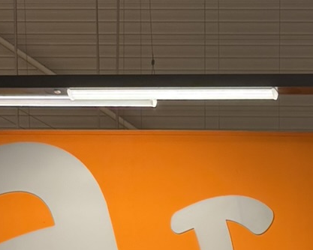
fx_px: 1066
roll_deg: -1.2
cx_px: 543
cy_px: 540
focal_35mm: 115
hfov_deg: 14.8
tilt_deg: -3.7
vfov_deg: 11.7
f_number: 1.78
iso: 100
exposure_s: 1/100
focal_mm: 6.76
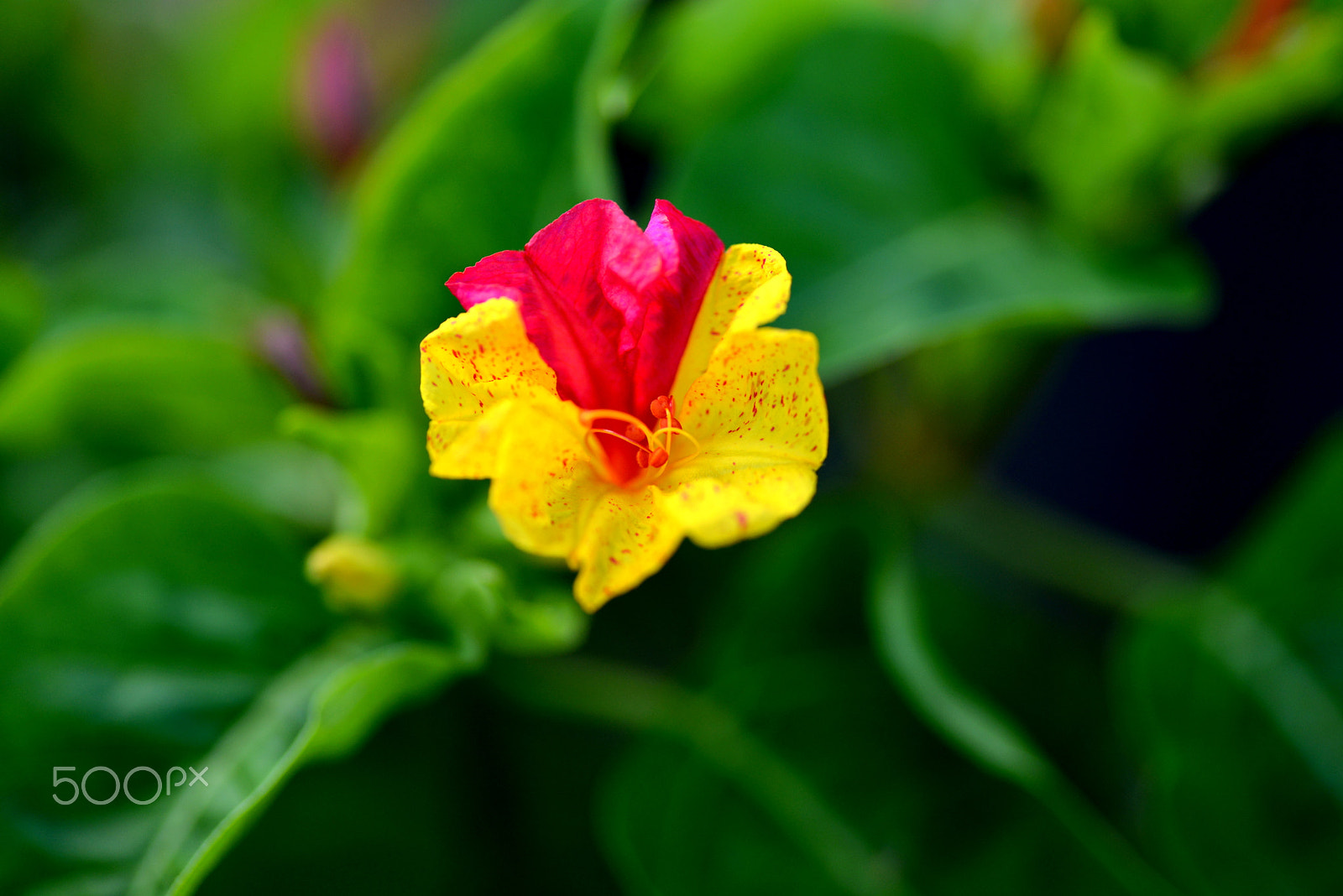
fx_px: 3359
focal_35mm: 90
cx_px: 672
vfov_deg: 15.2
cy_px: 448
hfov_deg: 22.6
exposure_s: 1/500
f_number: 3.8
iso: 200
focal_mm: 90
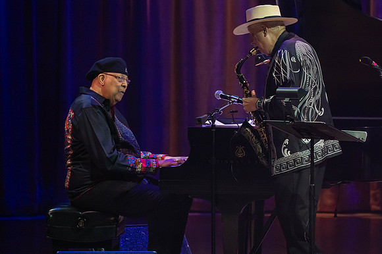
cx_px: 226
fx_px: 4023
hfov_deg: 5.4
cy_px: 104
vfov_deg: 3.6
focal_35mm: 379
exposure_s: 1/320
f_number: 5.6
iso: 3200
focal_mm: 321
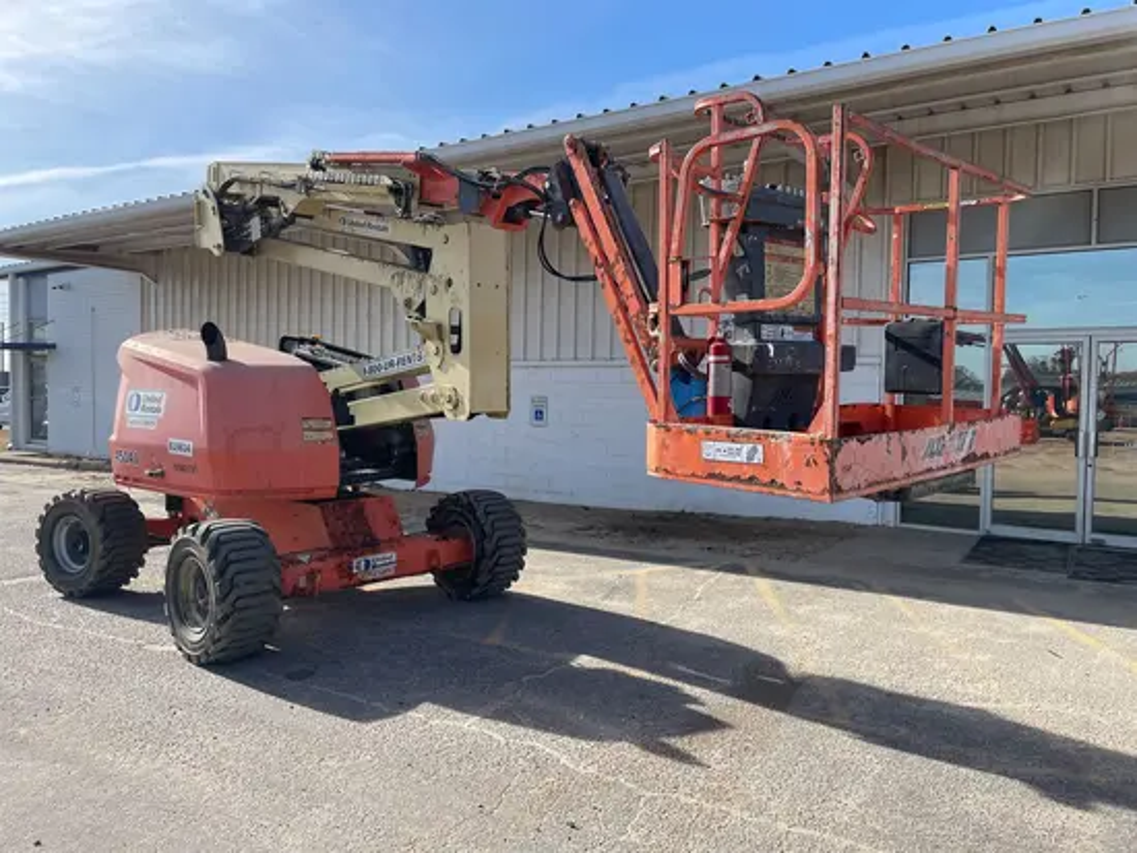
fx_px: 854
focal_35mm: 26
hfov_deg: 67.3
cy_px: 426
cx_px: 568
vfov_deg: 53.1
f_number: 1.6
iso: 32
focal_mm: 4.2
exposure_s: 1/2212
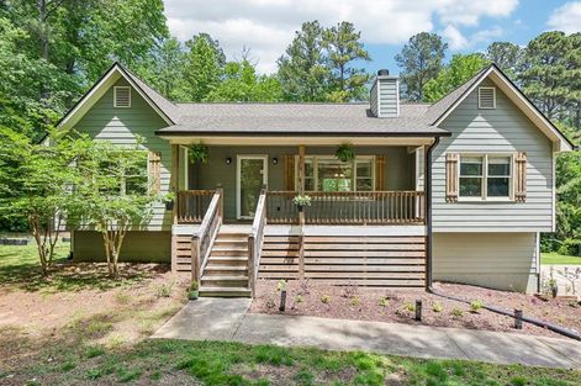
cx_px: 302
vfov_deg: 70.3
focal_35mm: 17
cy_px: 186
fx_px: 274
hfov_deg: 93.3
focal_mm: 16
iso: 200
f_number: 8
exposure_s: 1/250
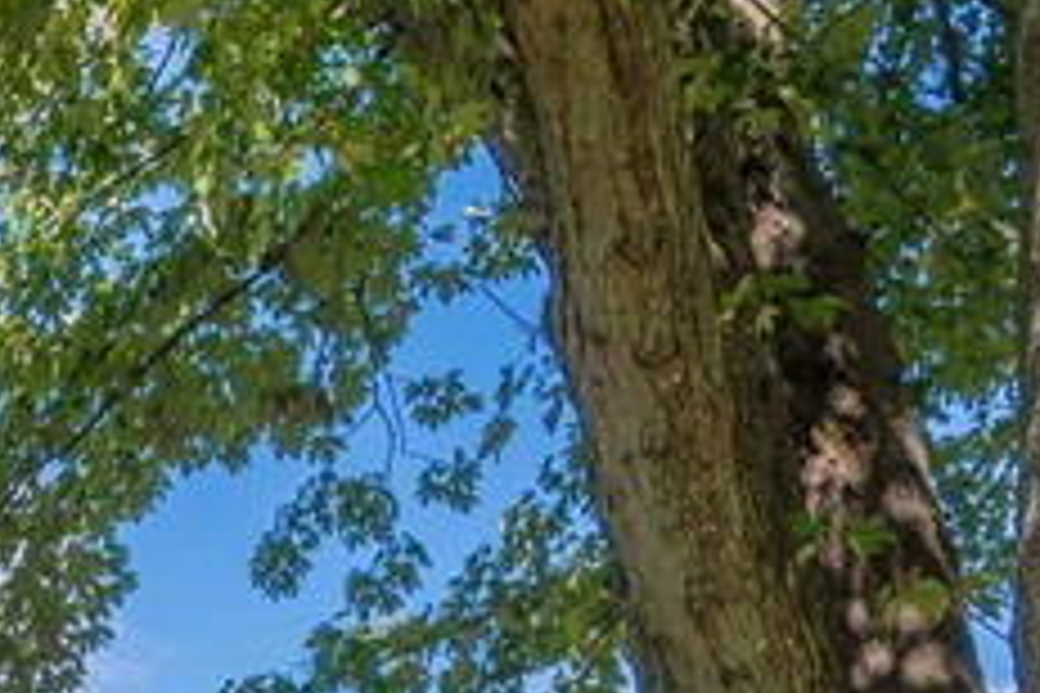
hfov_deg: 14.2
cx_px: -1231
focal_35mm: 113
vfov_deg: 10.8
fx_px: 3264
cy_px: 1510
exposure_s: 1/200
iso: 200
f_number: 9
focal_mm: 24
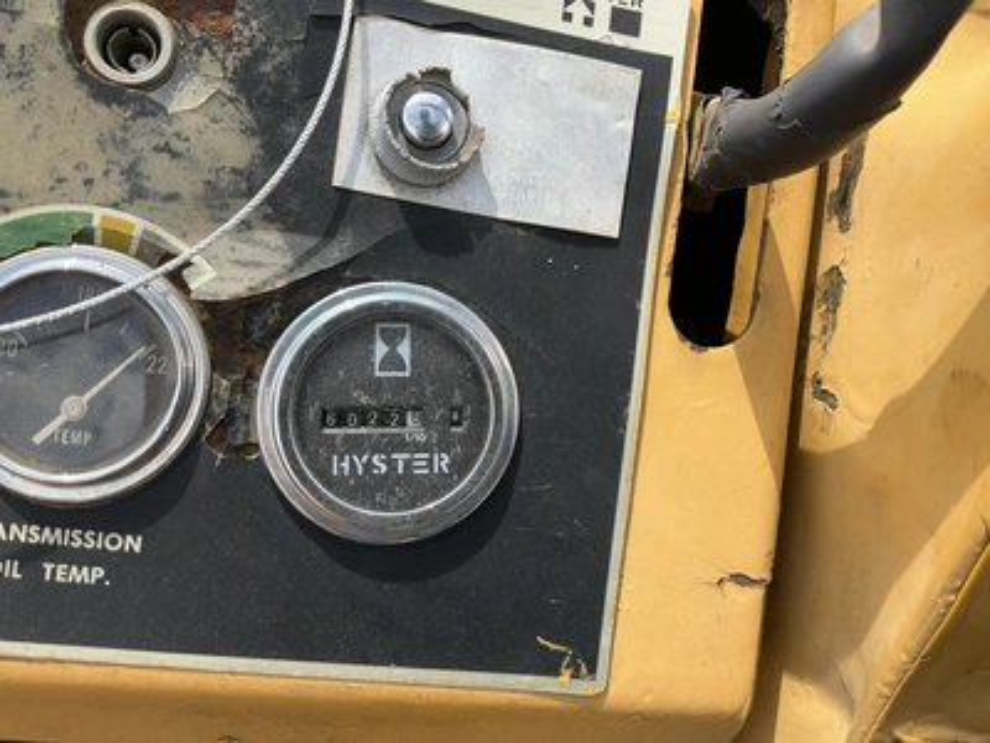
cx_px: 495
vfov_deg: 48.2
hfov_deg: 61.7
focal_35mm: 29
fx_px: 829
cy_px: 372
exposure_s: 1/978
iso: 25
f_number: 1.8
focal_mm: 3
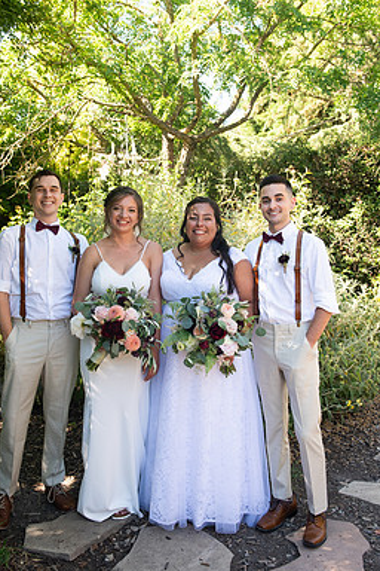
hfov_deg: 38.8
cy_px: 281
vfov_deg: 55.8
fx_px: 538
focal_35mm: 34
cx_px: 171
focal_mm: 29
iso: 640
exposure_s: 1/400
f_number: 4.5
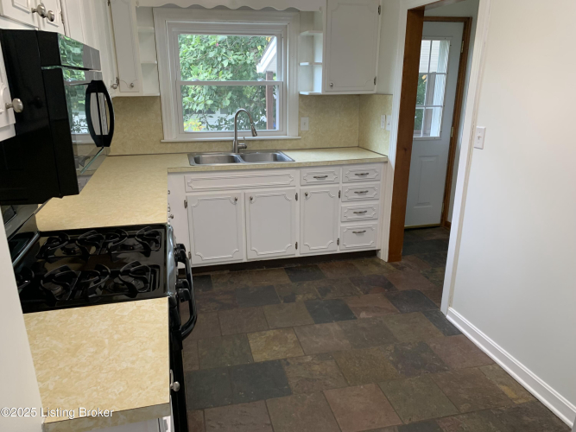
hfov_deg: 67.3
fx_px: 433
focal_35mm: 26
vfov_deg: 53.0
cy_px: 216
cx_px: 288
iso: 64
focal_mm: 4.25
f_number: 1.8
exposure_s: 1/60
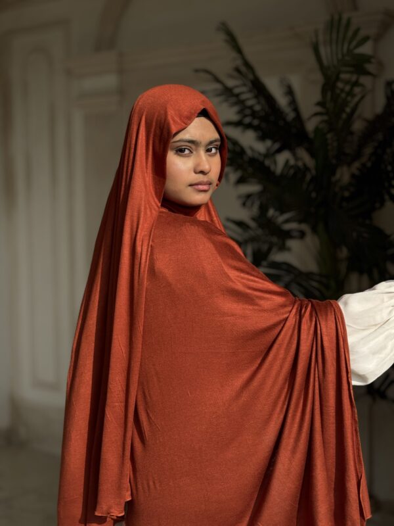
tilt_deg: -3.2
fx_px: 728
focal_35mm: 48
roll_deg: +0.6
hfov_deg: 30.3
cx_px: 197
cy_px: 263
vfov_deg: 39.7
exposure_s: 1/3817
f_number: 1.78
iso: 64
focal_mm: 6.76
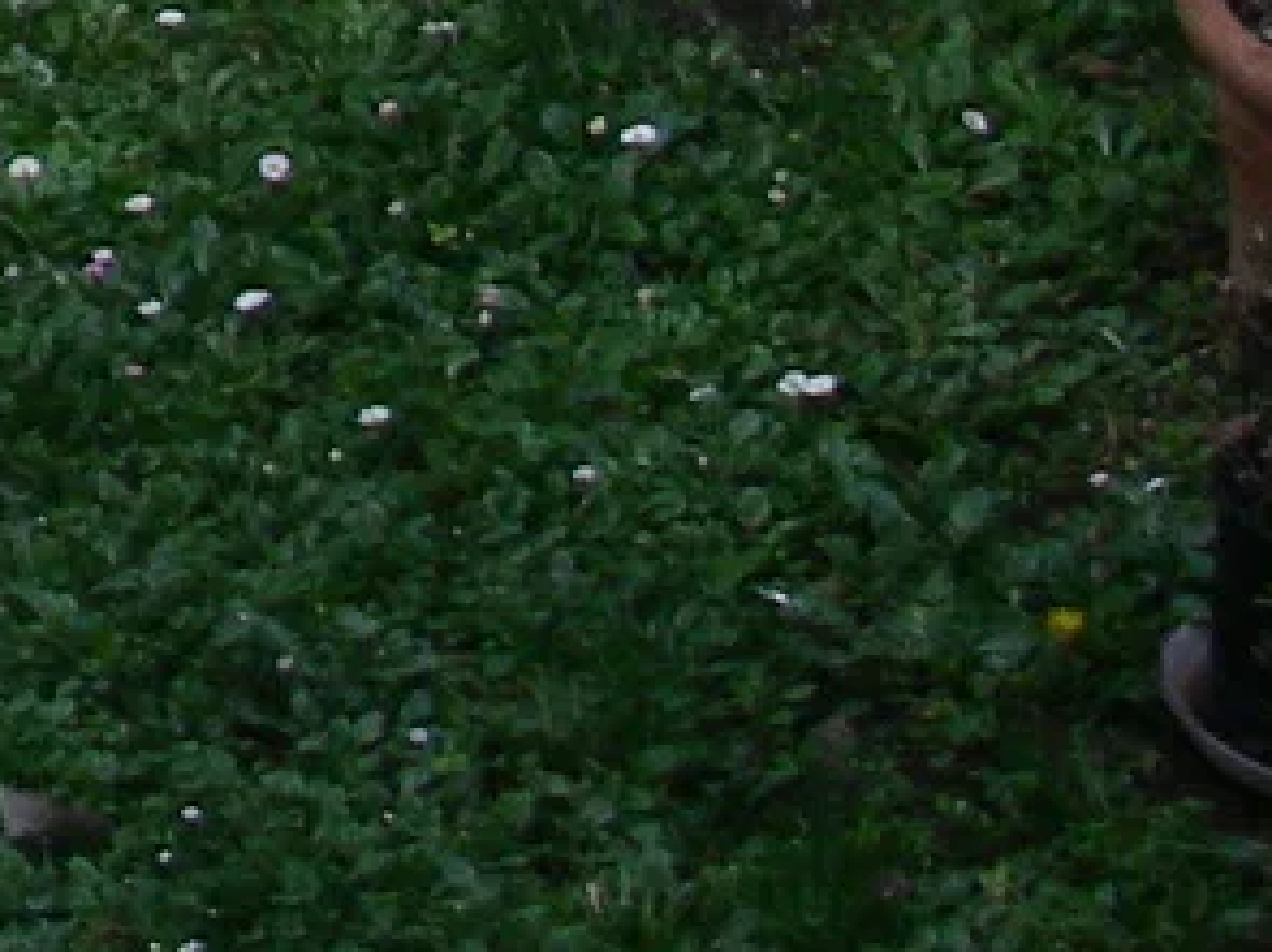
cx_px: -1397
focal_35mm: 206
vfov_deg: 6.9
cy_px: -1025
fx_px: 7567
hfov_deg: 9.0
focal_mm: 6.3
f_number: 3.3
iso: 64
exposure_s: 1/250
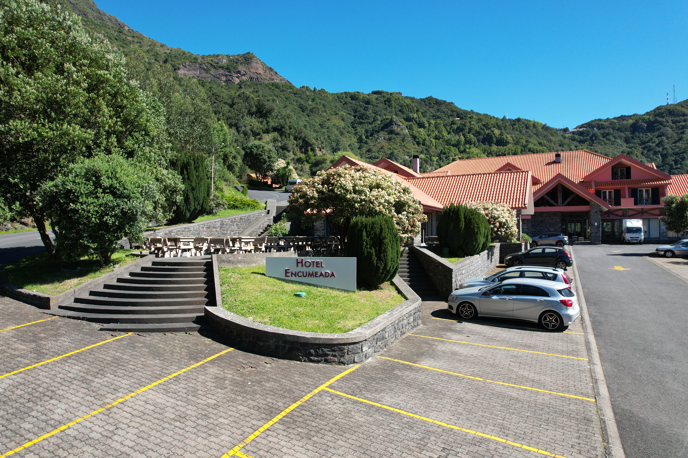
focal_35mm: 22
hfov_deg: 78.6
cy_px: 229
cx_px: 344
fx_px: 420
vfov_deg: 57.2
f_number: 2.8
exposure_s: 1/1000
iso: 100
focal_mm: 8.38
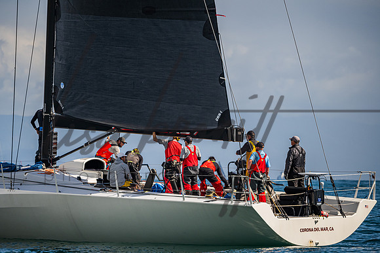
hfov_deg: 4.8
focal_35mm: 427
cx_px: 183
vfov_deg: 3.2
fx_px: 4507
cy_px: 127
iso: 400
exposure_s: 1/3200
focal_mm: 400
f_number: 5.6
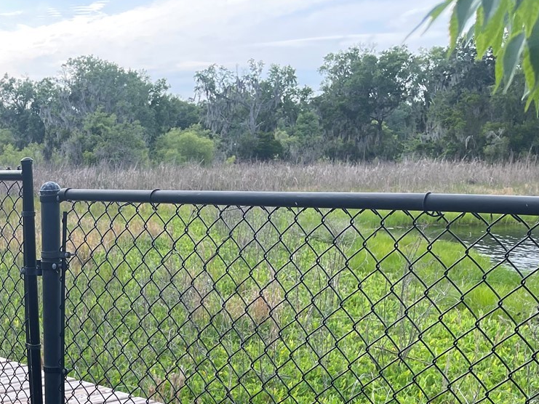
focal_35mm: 54
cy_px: 426
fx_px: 841
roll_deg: +1.3
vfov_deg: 25.4
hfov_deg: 31.8
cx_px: -41
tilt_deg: -16.7
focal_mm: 5.1
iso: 32
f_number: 1.6
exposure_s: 1/679
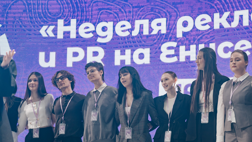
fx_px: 715
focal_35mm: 107
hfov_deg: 19.8
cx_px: 191
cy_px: 75
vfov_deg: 11.3
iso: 200
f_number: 2.8
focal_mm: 67
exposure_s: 1/160
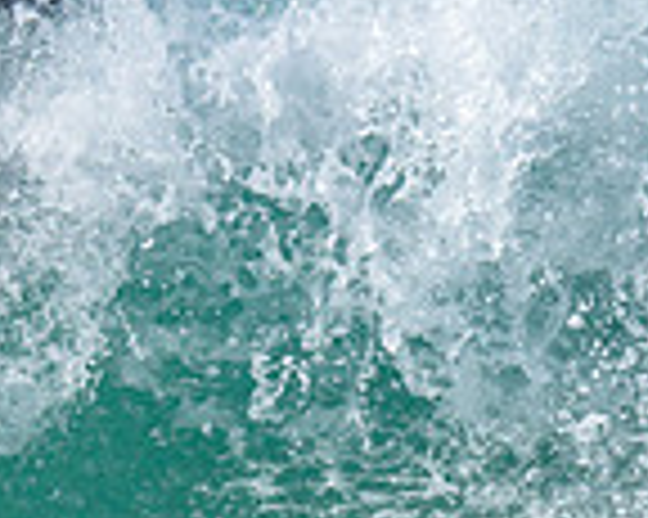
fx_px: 79785
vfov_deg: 0.4
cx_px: -301
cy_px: 138
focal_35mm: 4163
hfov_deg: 0.5
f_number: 6.3
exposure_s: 1/2000
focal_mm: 800
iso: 360
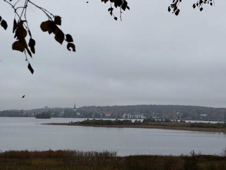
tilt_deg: +3.5
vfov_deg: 19.1
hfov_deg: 25.3
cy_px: 85
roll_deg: -0.4
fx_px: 503
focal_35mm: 77
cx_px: 113
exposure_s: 1/348
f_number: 2.8
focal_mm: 9
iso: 32
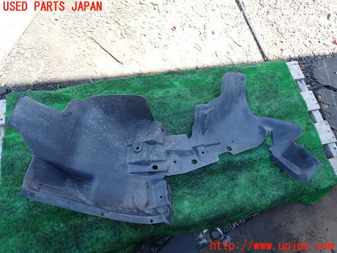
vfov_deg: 54.9
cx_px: 168
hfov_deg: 69.4
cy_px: 126
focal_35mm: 25
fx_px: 243
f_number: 2.8
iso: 100
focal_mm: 4.5
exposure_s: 1/160
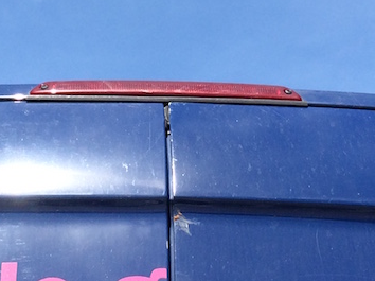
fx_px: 1137
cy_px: -10
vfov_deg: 13.8
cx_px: 146
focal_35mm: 105
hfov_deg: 18.7
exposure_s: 1/1208
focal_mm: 4.15
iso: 32
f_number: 2.2
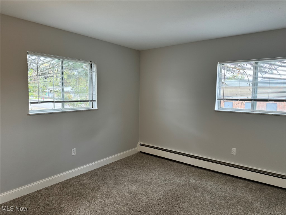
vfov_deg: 56.8
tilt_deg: -4.8
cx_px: 143
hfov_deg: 71.6
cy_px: 108
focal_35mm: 24
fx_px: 198
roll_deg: -0.9
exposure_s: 1/120
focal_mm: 6.76
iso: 200
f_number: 1.78
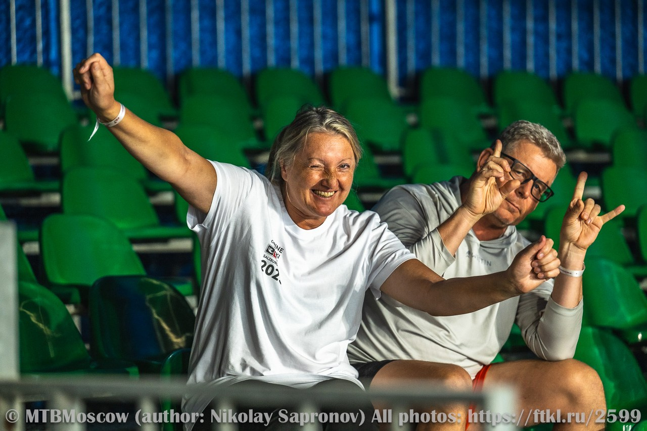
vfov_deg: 11.0
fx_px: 2246
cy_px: 216
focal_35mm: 125
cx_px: 324
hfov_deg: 16.4
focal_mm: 125
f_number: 3.2
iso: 2000
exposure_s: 1/640
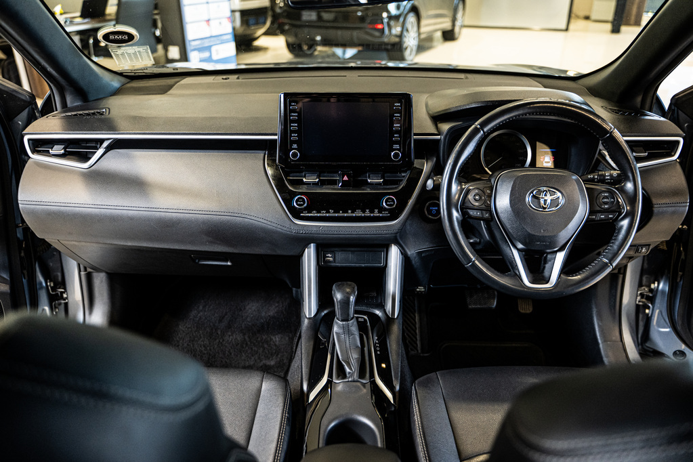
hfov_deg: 65.5
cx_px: 346
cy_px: 231
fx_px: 539
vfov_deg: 46.4
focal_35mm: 28
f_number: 2.8
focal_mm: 28
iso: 1600
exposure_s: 1/125
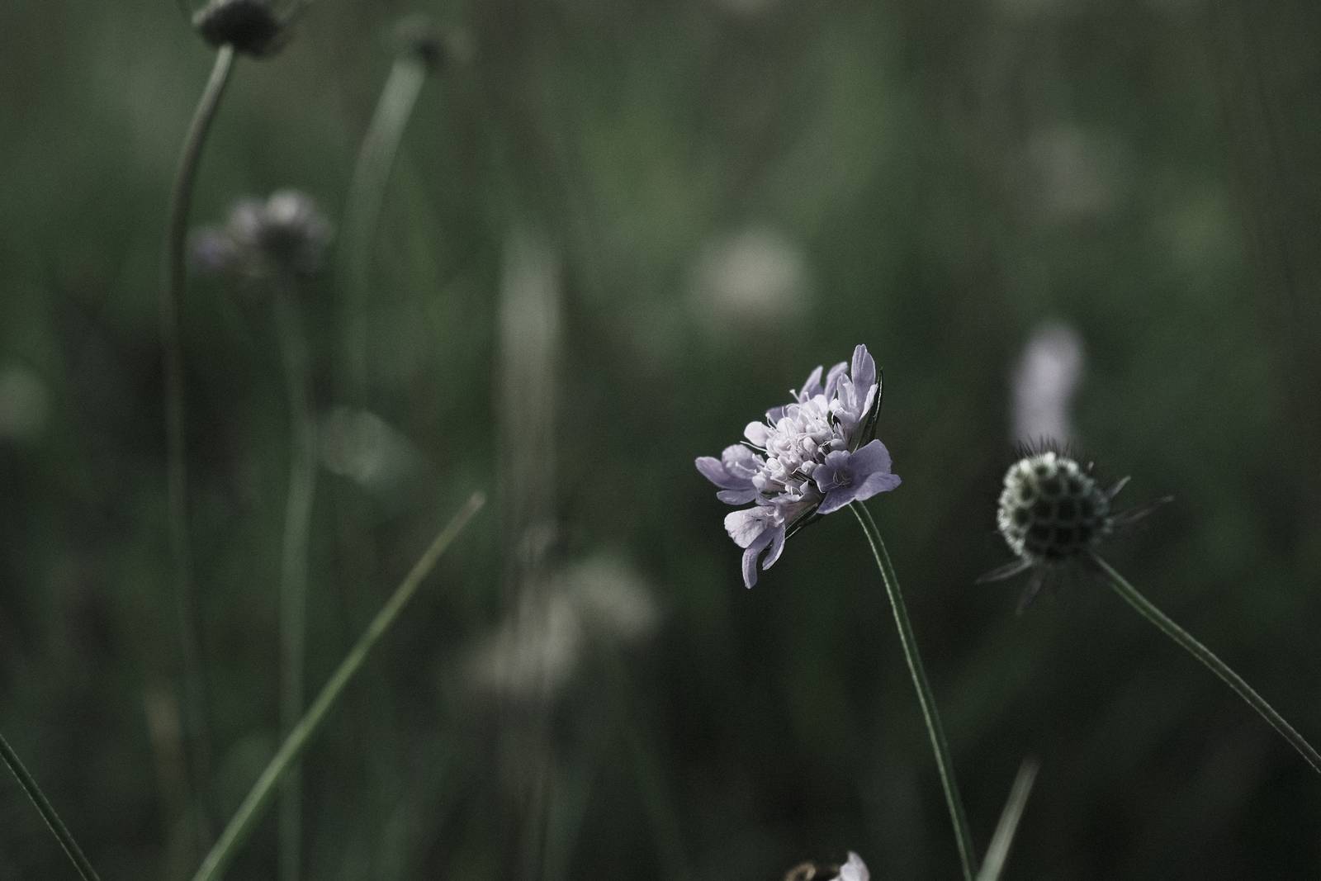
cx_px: 660
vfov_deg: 13.6
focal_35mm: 101
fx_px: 3706
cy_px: 440
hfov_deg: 20.2
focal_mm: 67.5
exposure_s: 1/350
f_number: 5.6
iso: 320
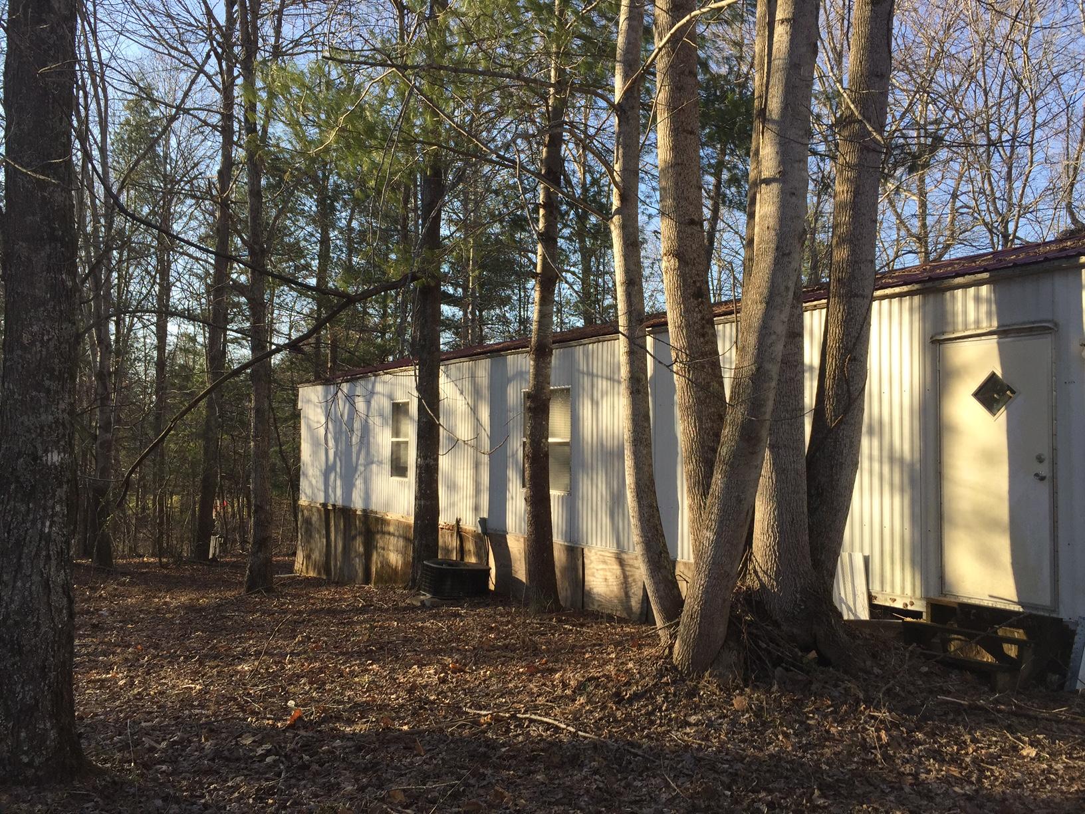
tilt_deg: +1.0
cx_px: 542
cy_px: 407
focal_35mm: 29
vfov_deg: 48.2
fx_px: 909
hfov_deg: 61.7
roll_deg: -2.5
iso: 32
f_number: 2.2
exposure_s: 1/557
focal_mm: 4.15
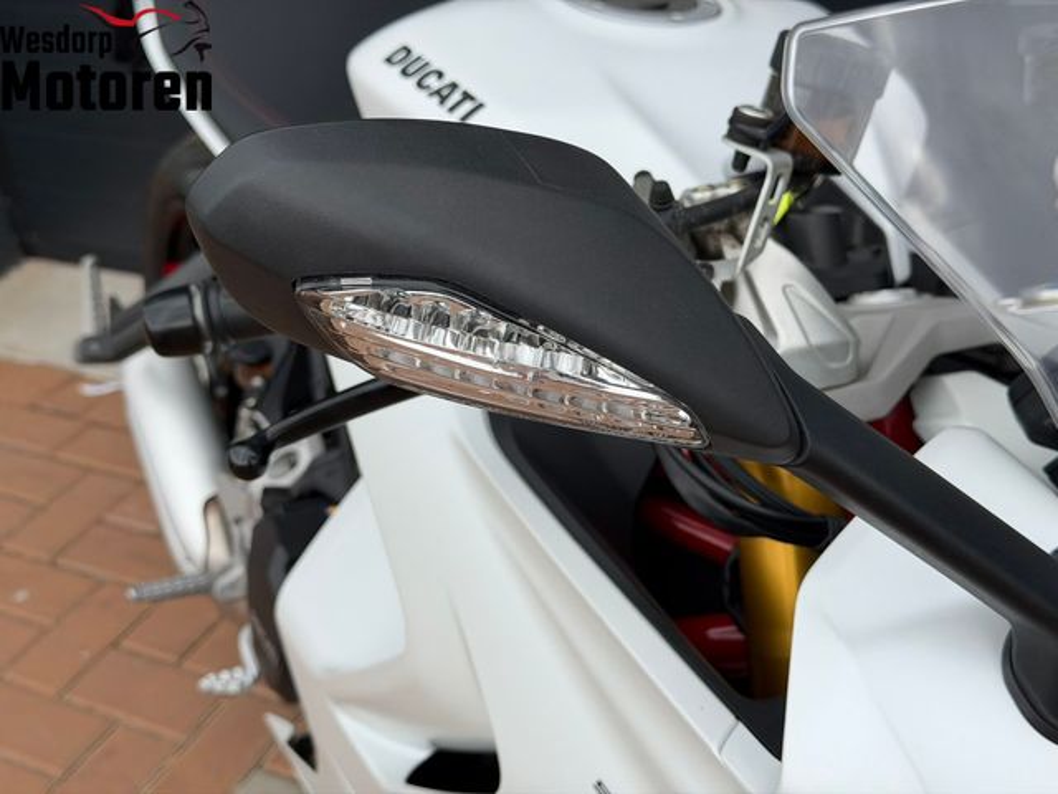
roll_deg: +4.9
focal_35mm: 48
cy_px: 397
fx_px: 1467
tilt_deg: -30.7
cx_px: 529
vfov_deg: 30.3
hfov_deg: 39.7
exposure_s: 1/2667
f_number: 1.78
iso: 64
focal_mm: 6.76
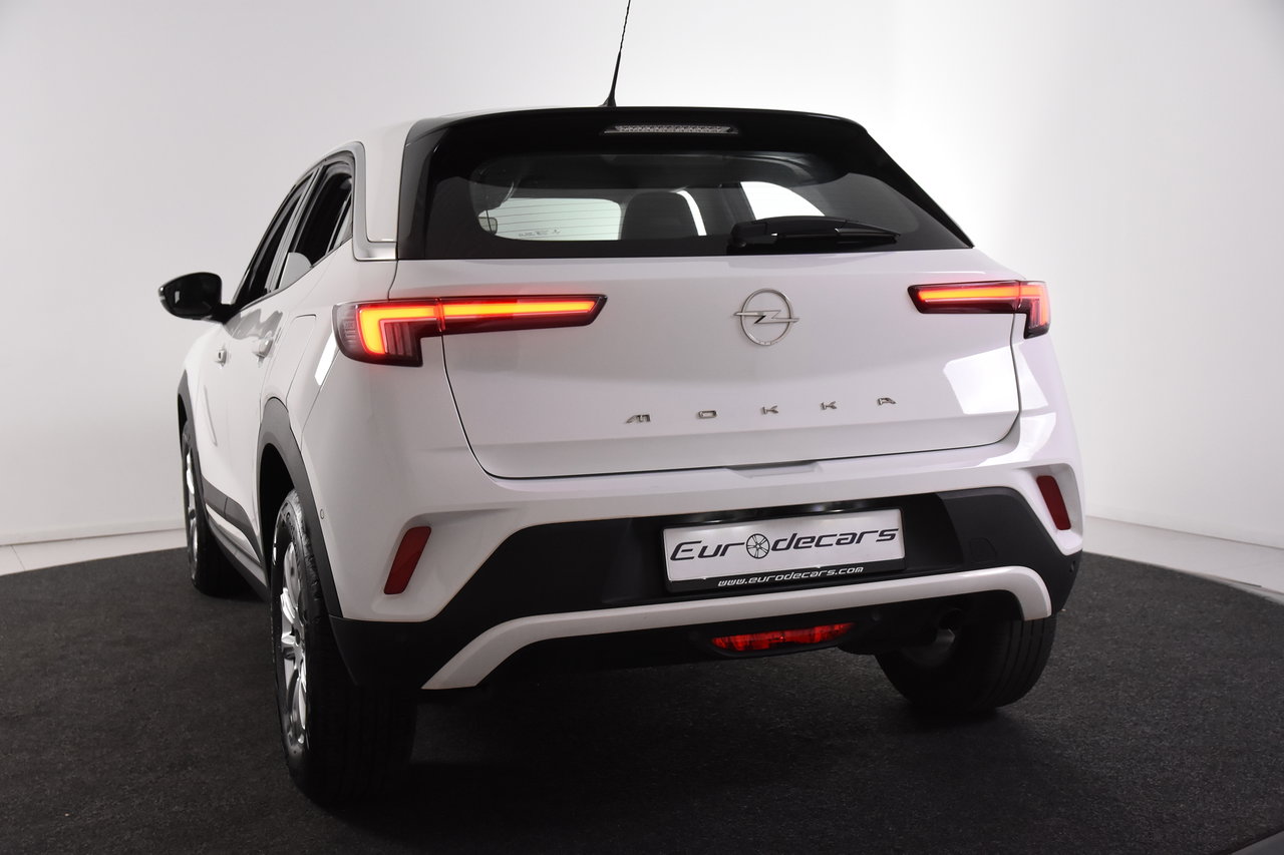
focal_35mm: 42
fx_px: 1498
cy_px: 428
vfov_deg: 31.9
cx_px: 642
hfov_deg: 46.4
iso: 1600
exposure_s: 1/125
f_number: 5.6
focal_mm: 28
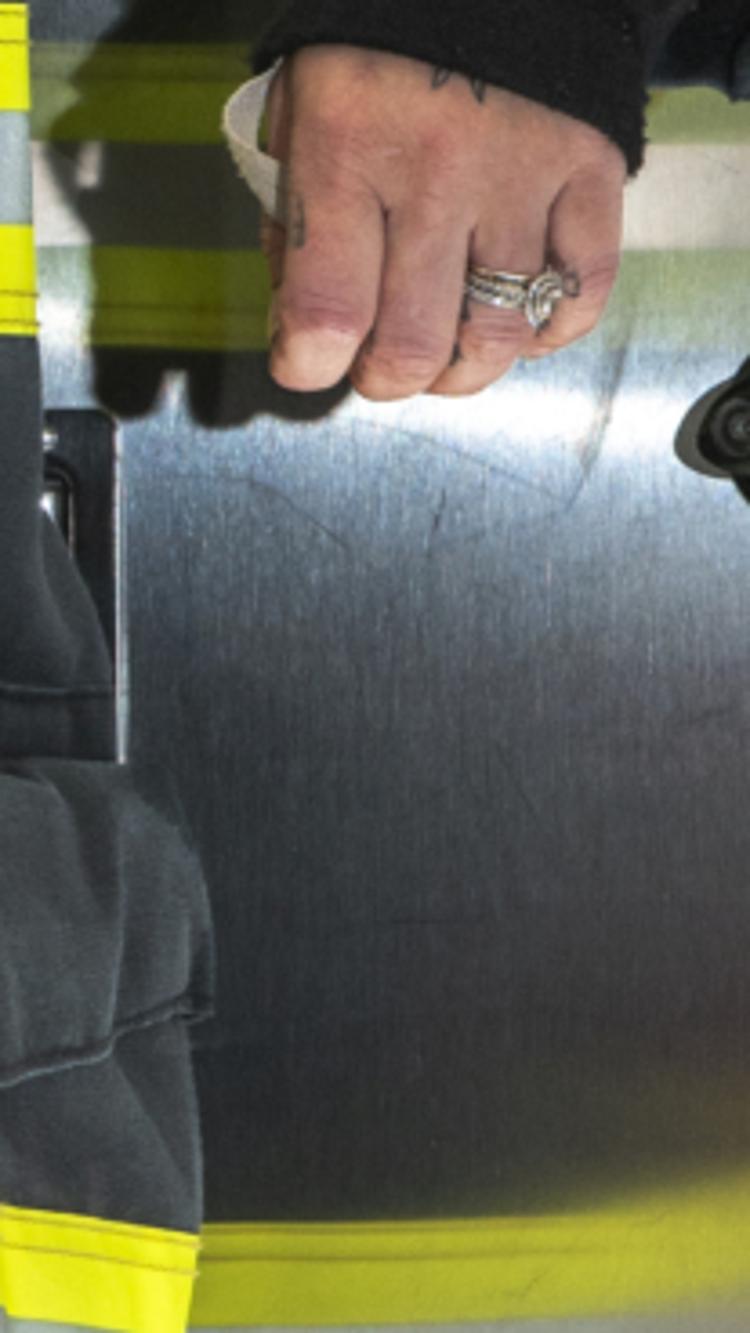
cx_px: -870
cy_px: 746
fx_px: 15733
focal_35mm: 445
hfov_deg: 2.7
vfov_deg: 4.9
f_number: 4.5
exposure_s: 1/100
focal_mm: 61
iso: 400
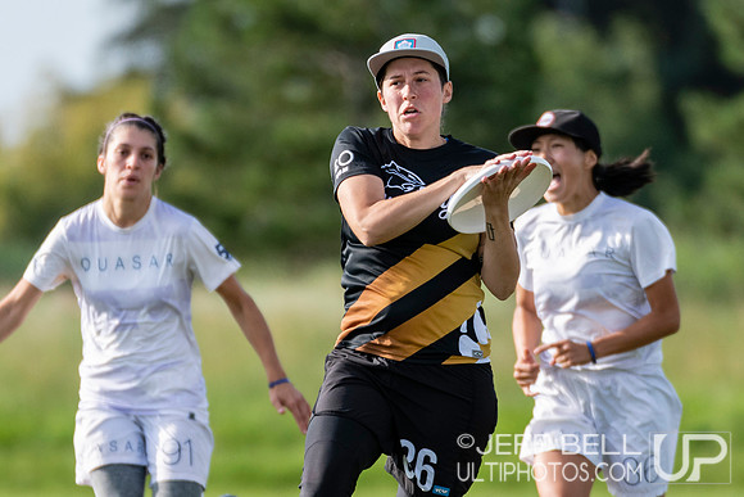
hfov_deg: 2.1
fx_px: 20492
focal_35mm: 991
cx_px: 378
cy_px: 299
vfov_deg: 1.4
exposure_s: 1/1600
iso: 360
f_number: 4
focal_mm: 380
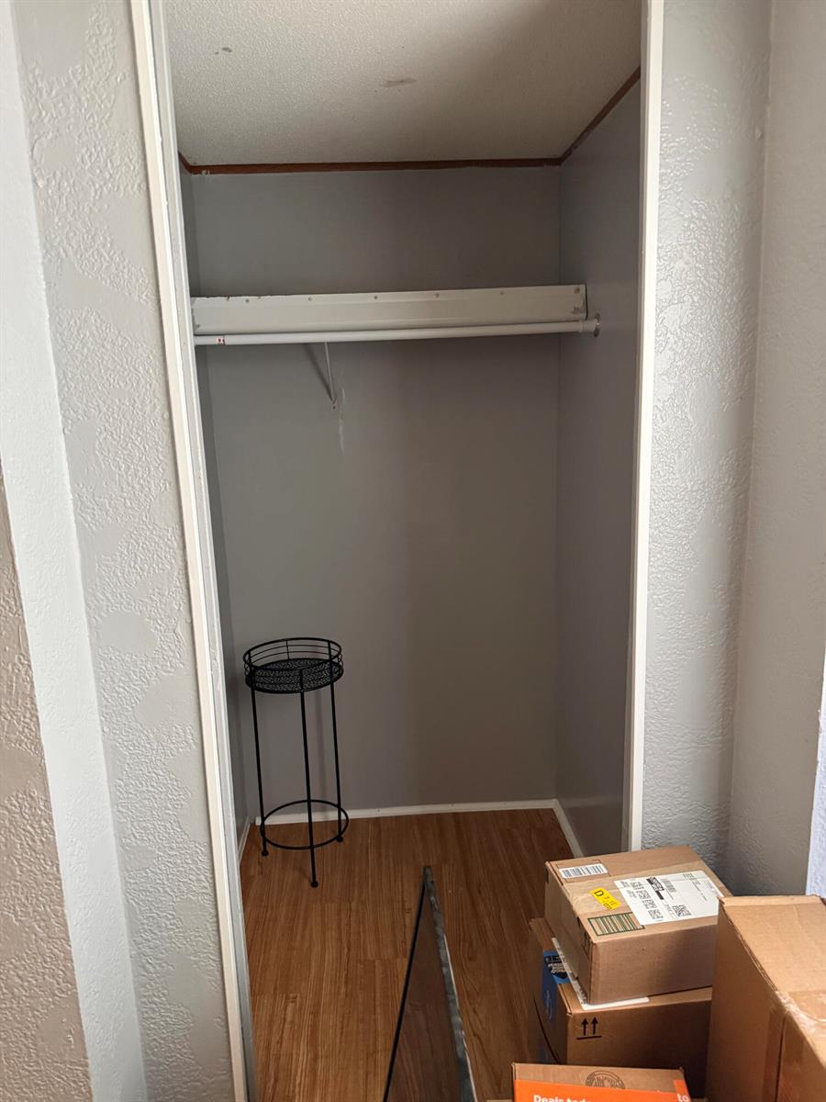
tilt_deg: -13.1
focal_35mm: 24
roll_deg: +2.1
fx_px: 764
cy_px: 551
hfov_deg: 56.8
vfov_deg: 71.6
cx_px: 413
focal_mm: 6.76
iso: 640
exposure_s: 1/60
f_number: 1.78
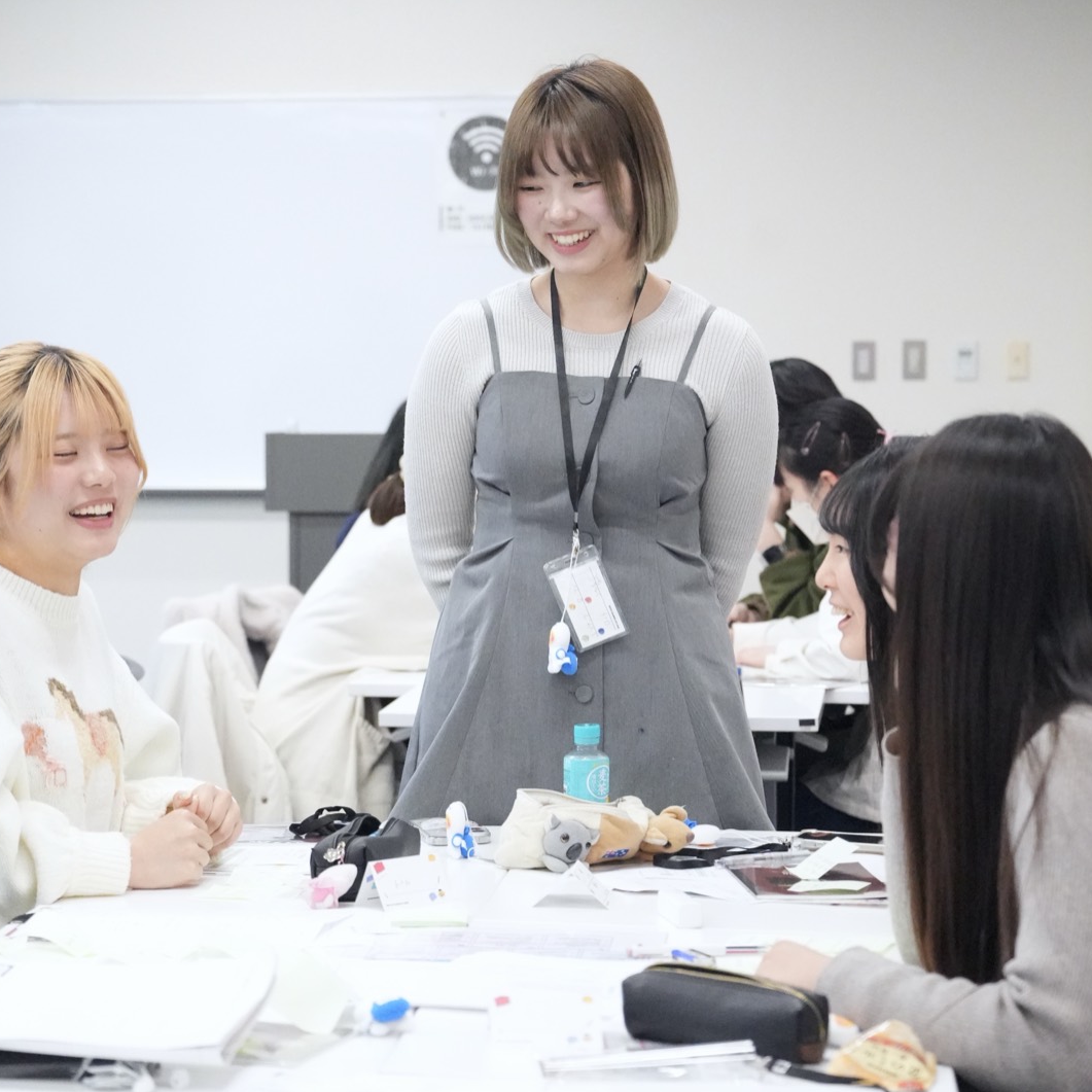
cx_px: 380
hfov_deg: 21.1
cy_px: 548
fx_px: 2927
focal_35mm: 82
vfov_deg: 21.1
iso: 16000
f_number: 4
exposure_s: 1/1600
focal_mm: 64
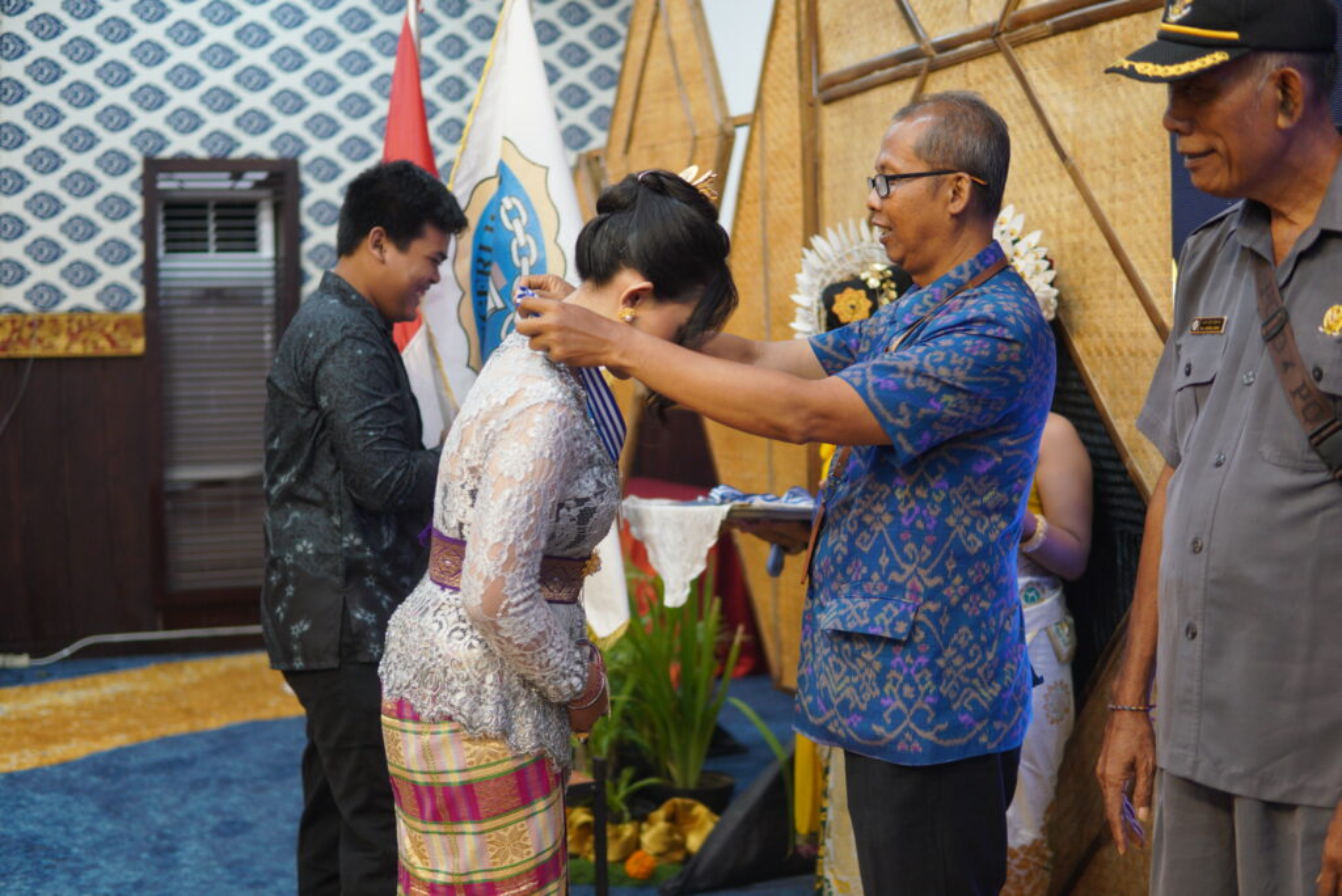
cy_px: 448
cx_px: 671
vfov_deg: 29.9
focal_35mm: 45
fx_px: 1678
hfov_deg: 43.6
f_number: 1.4
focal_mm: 30
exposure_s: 1/90
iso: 500
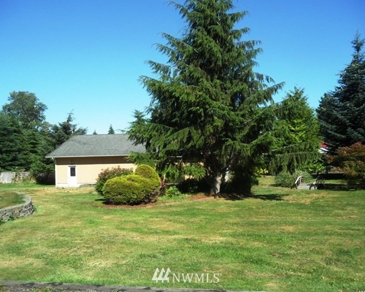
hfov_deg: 60.5
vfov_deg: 49.9
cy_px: 148
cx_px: 187
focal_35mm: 29
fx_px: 313
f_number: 3.5
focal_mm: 4.9
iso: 80
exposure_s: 1/750
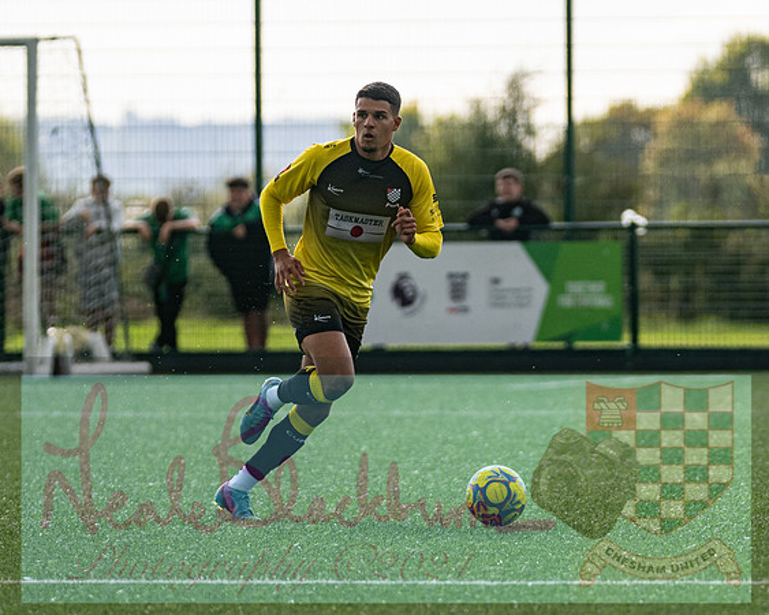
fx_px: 11643
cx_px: 537
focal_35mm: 512
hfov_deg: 3.8
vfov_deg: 3.0
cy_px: 322
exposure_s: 1/2000
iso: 400
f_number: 4
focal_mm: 250
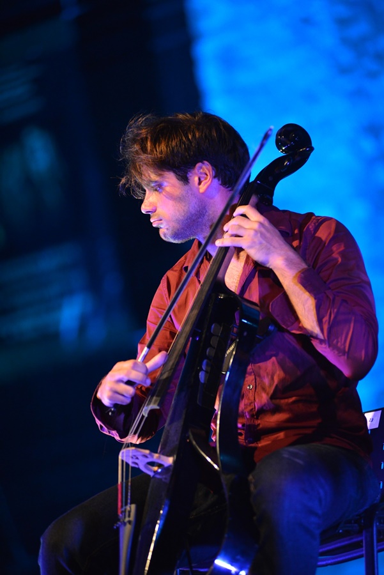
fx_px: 2956
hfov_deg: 7.4
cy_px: 288
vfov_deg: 11.1
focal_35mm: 185
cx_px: 192
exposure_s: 1/250
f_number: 2.8
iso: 3200
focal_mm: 185
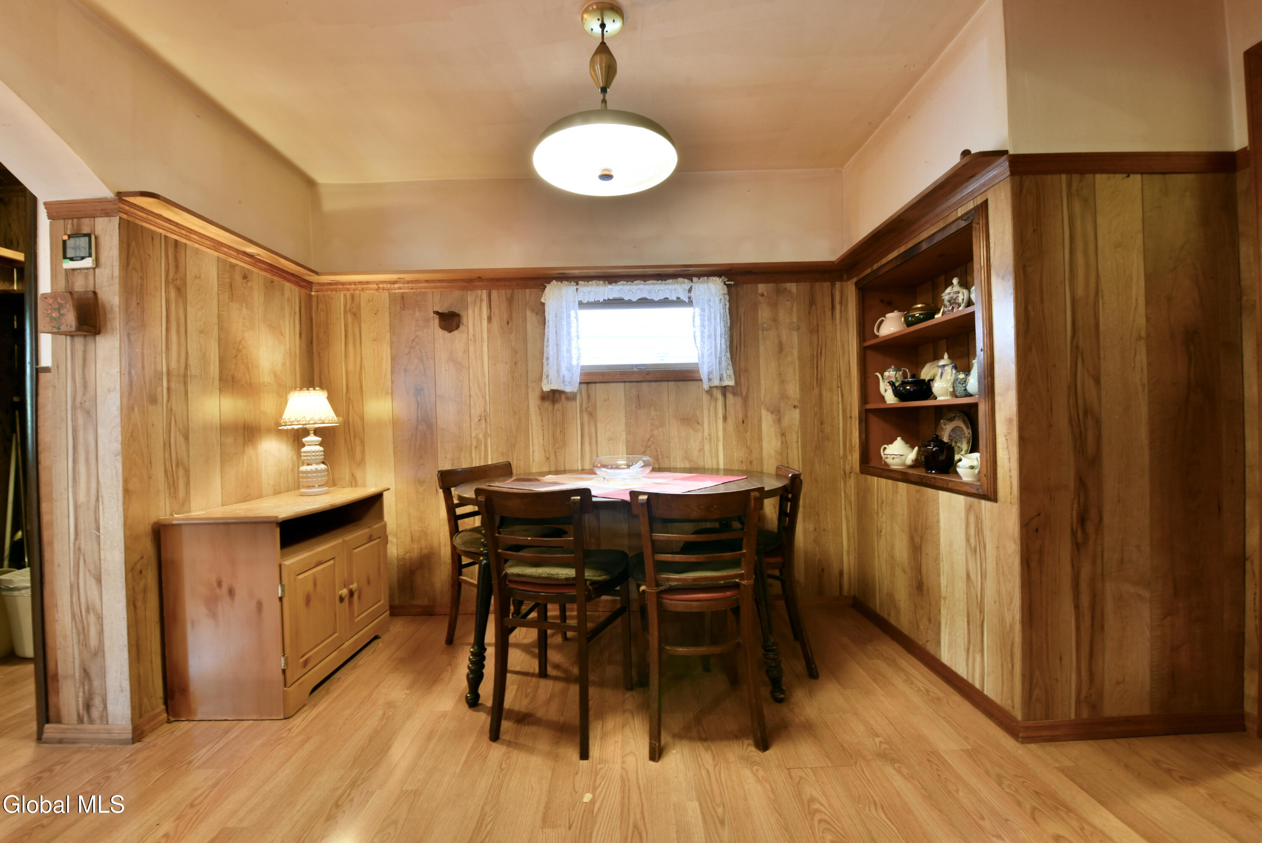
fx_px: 491
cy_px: 422
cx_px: 631
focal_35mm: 14
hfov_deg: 104.2
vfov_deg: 81.3
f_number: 11
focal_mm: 14
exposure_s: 1/3
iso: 800
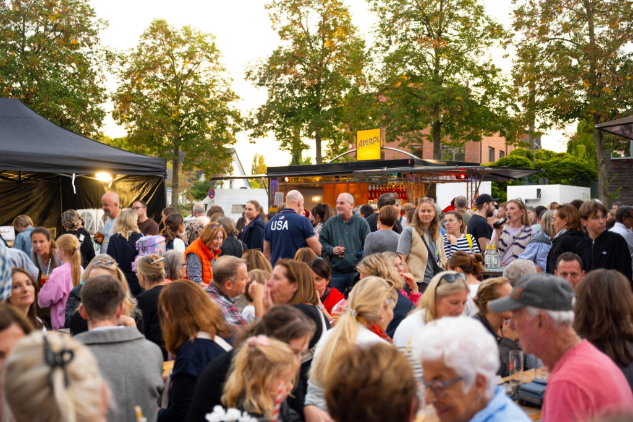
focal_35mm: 42
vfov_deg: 31.9
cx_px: 316
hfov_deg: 46.4
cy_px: 211
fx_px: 739
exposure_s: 1/160
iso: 500
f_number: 2.8
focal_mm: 42
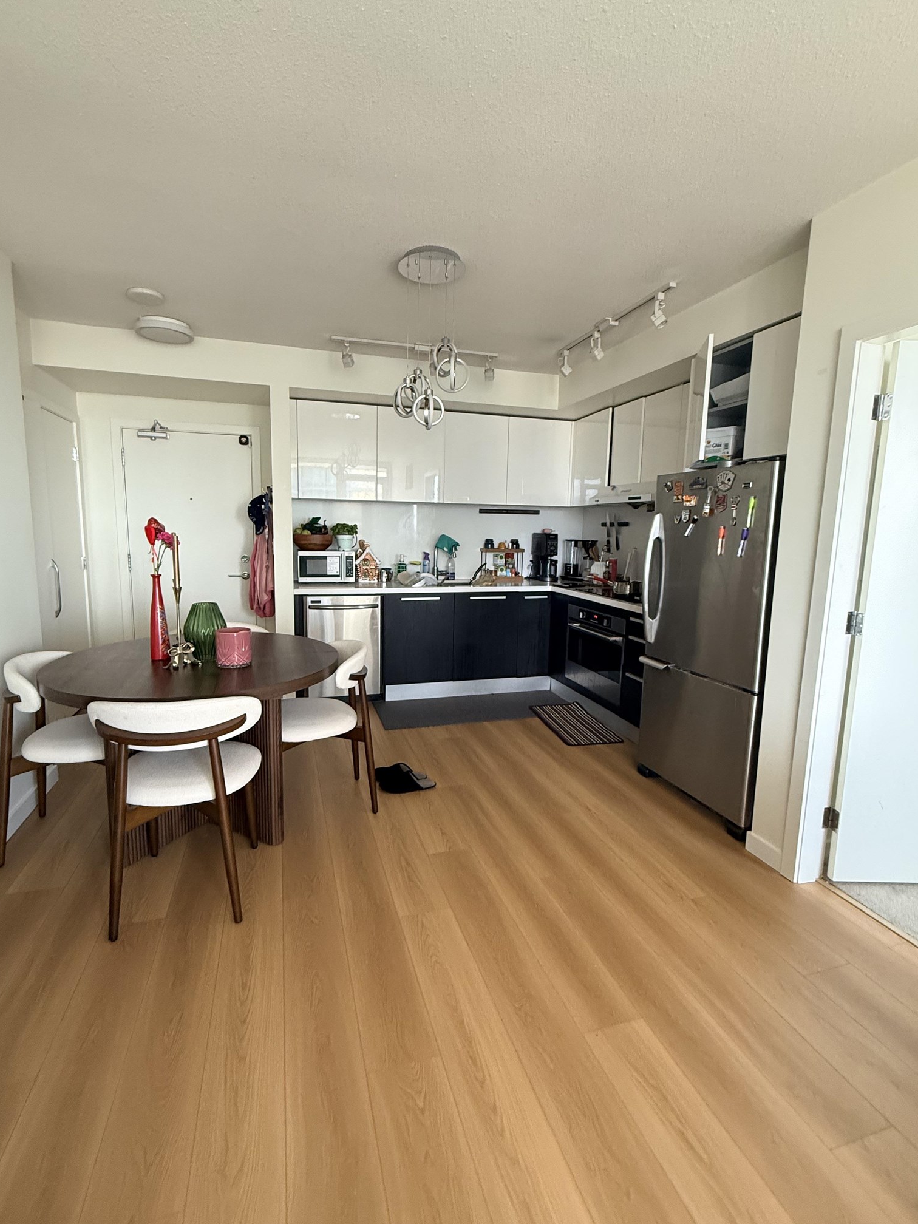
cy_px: 610
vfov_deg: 94.5
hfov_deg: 78.1
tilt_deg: -6.6
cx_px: 443
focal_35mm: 16
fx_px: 566
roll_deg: -1.5
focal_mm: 2.22
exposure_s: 1/99
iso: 320
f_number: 2.2
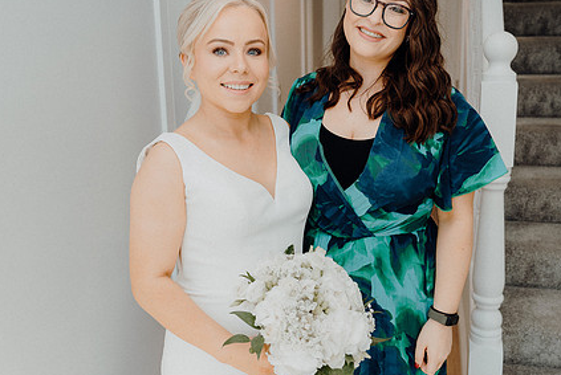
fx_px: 577
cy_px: 153
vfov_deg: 35.9
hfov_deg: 51.8
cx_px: 304
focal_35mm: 37
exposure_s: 1/160
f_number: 3.5
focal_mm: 27
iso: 160
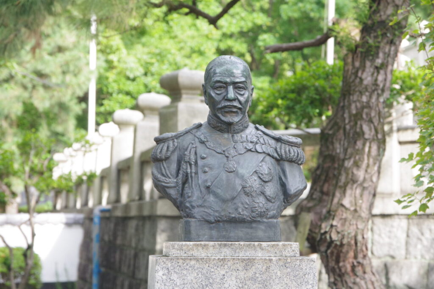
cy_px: 144
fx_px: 1229
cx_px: 217
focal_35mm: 102
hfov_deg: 20.0
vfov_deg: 13.4
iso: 800
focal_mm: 68
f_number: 7.1
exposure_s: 1/125
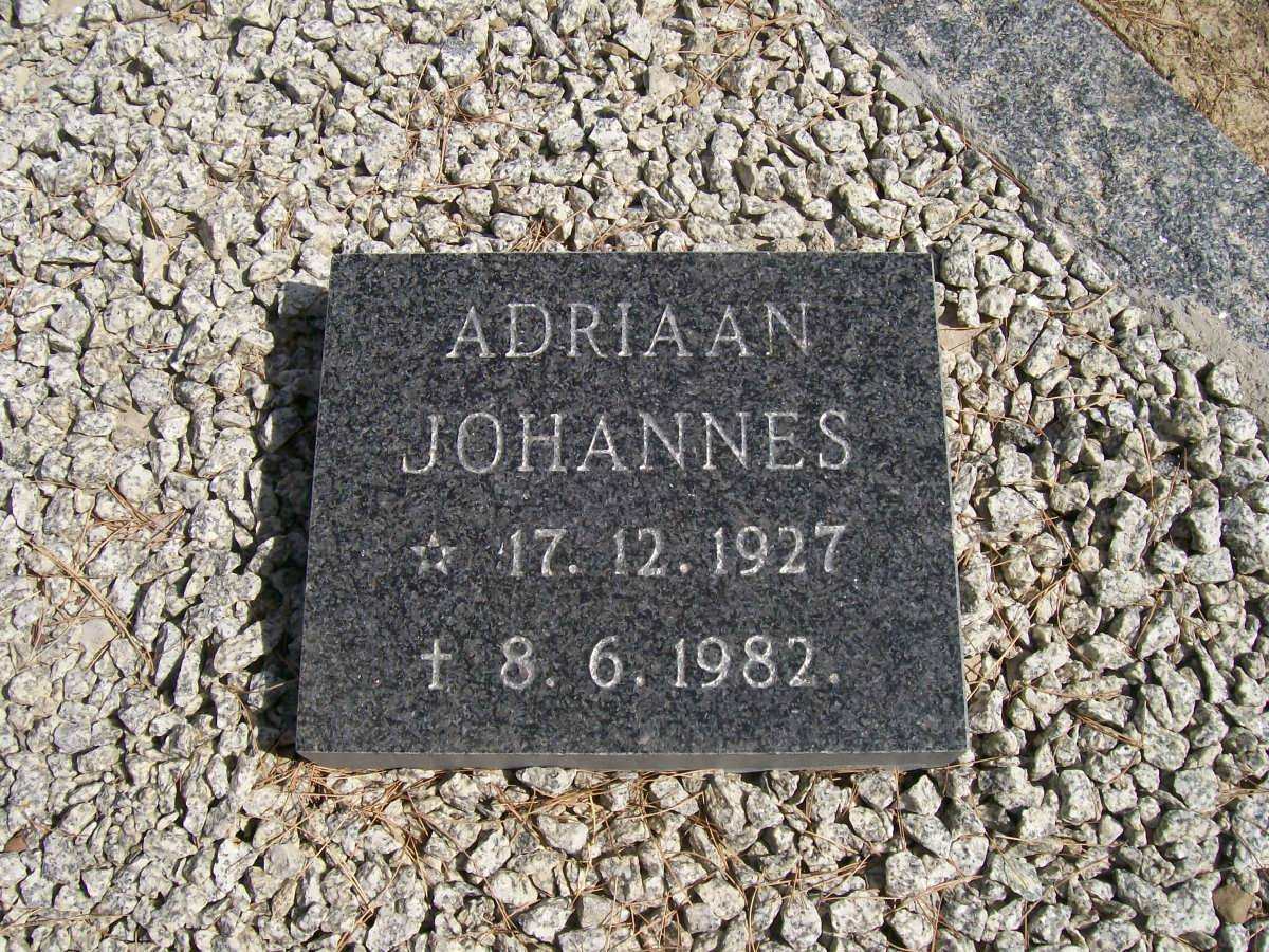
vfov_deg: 39.7
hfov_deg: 51.4
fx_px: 1320
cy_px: 476
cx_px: 634
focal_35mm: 36
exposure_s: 1/880
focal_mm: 6
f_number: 4.8
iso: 80
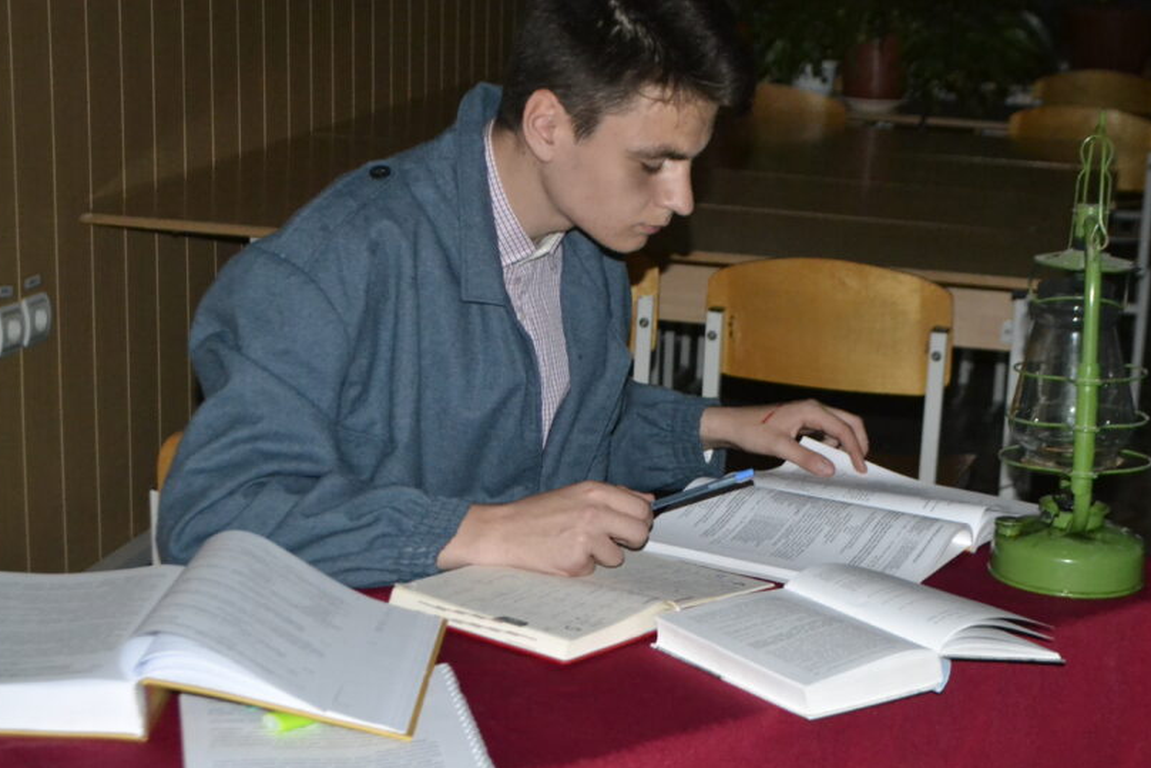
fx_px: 2430
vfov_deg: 17.9
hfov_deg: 26.6
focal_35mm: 76
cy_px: 451
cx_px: 685
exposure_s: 1/60
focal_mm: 40
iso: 3200
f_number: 5.3
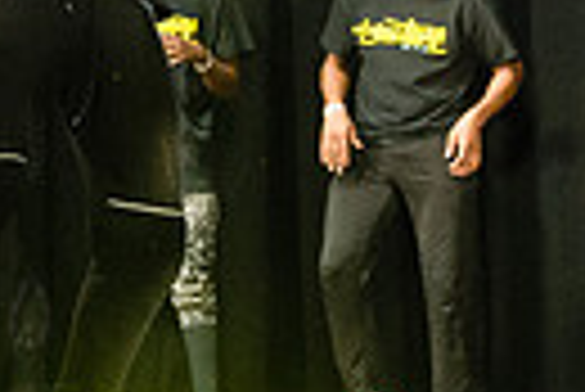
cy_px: -88
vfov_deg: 9.5
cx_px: 27
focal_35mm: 143
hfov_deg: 14.2
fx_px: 2326
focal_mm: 32
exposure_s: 1/1000
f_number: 2.8
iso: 4000
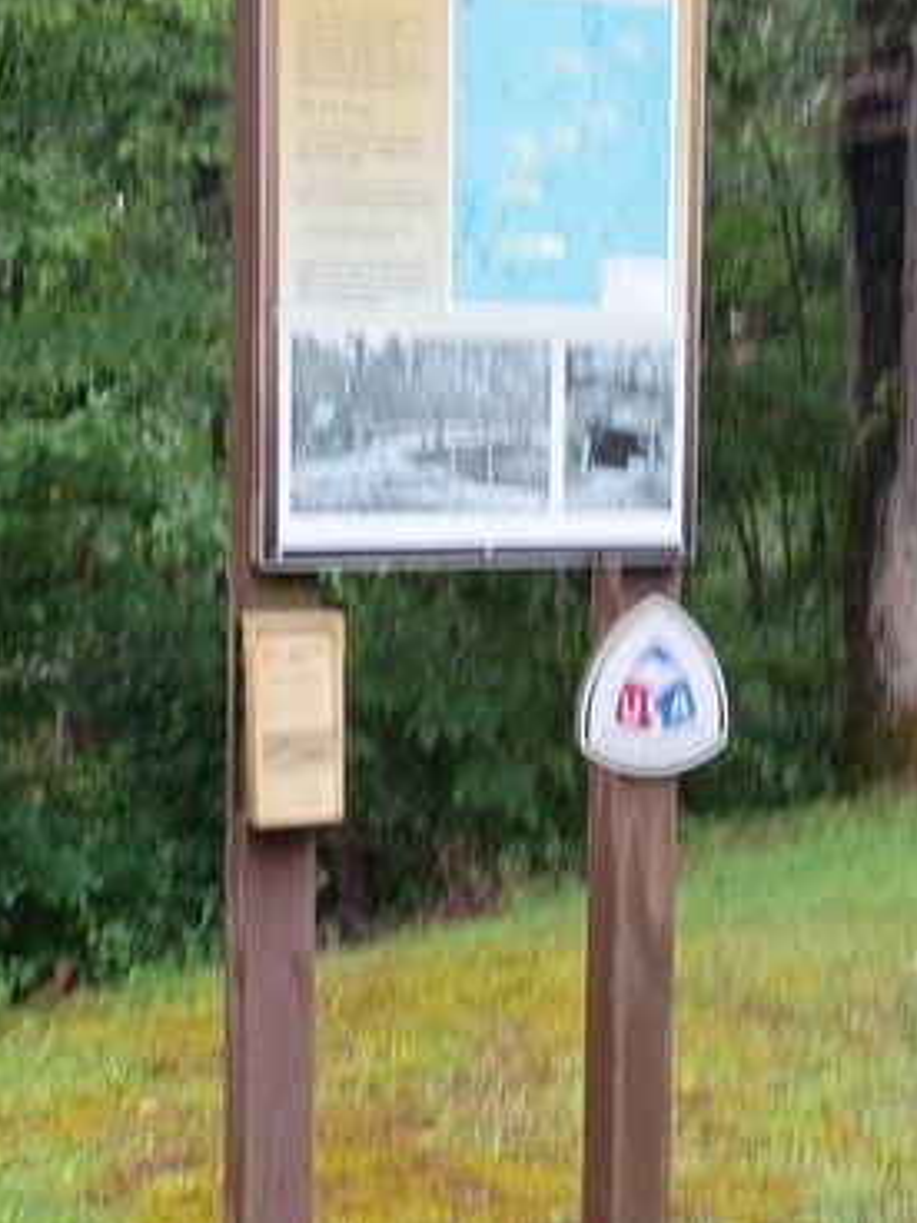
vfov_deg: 30.6
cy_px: 472
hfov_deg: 23.3
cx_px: 488
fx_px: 2225
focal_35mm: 63
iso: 357
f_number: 1.8
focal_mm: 4.27
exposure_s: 1/60
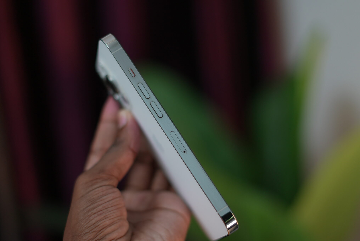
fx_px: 630
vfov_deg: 21.6
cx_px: 170
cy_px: 131
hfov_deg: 31.9
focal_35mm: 63
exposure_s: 1/100
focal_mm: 50
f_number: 1.8
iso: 320
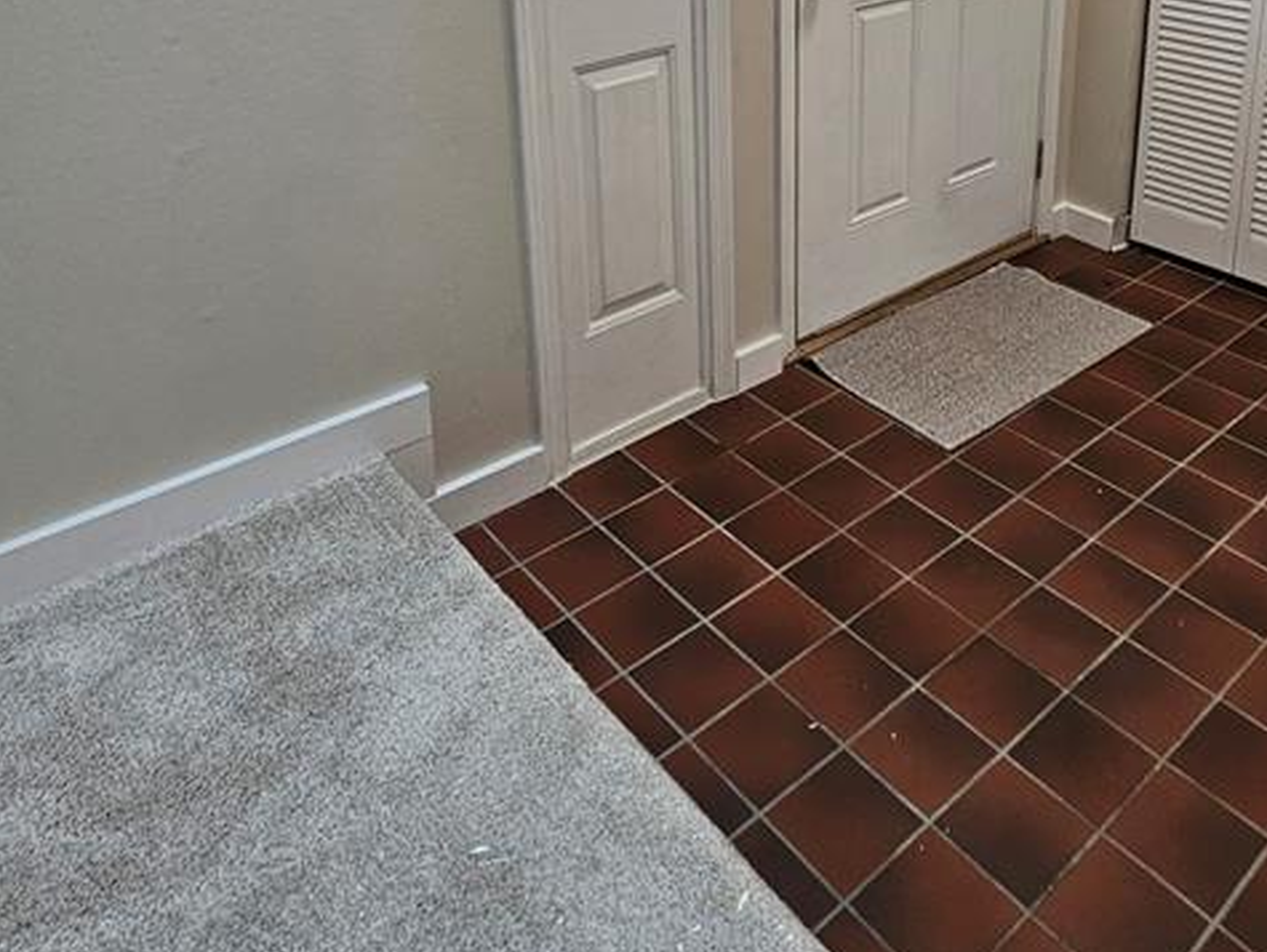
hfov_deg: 62.6
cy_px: 29
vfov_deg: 43.6
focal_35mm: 28
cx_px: 782
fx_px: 1026
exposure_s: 1/60
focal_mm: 2.2
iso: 100
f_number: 2.2
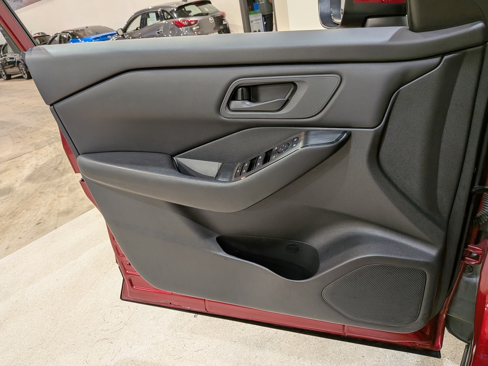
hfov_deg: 71.6
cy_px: 183
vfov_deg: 56.8
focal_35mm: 24
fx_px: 338
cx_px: 244
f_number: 1.7
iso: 129
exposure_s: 1/120
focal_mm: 4.53
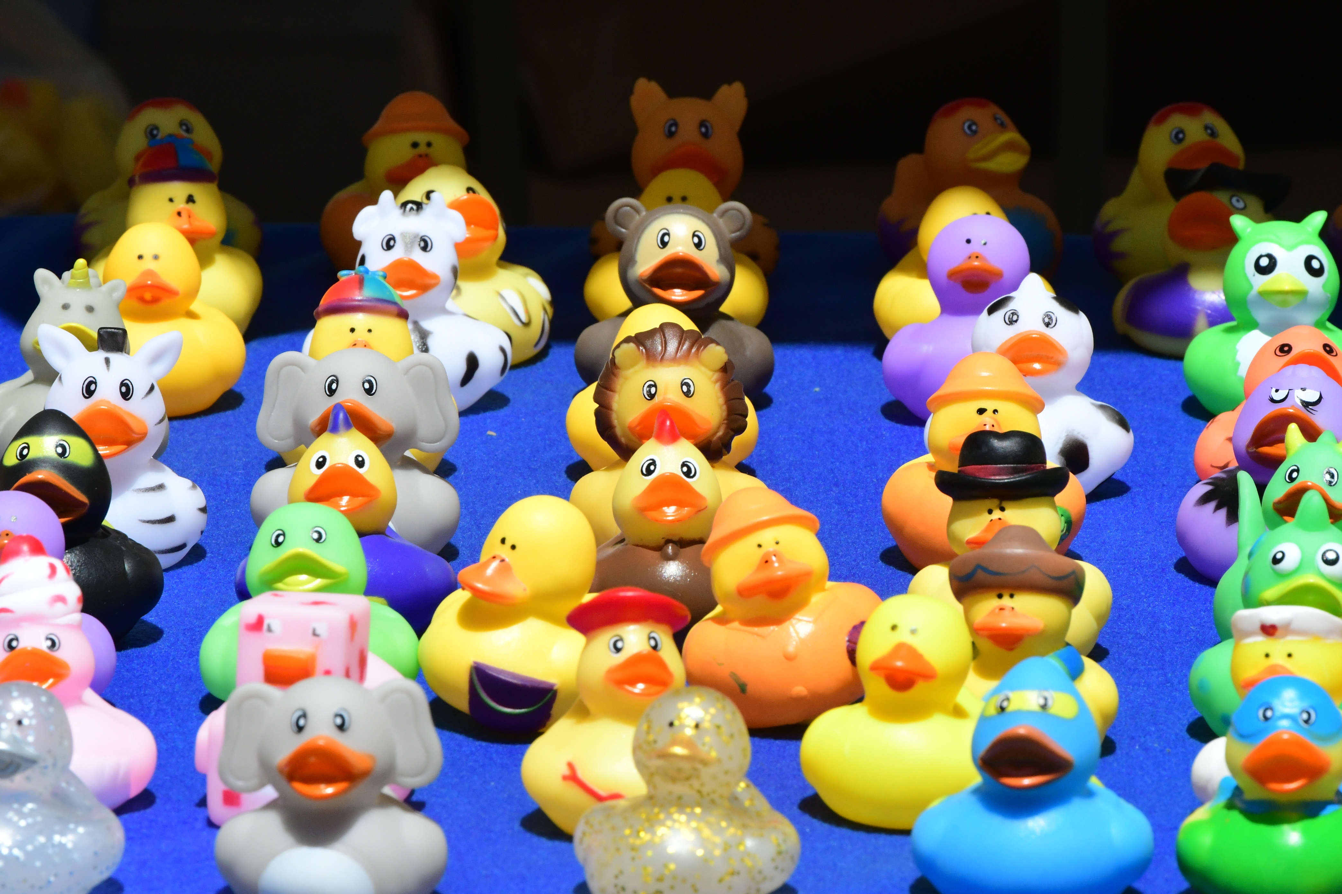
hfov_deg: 6.0
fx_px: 12860
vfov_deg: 4.0
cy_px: 447
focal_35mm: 345
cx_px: 671
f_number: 18
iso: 2000
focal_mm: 230
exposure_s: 1/1250
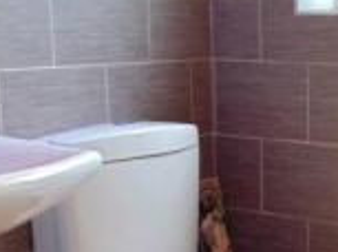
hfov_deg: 22.8
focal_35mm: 84
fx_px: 818
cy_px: 251
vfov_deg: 17.1
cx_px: 299
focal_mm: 4
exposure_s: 1/30
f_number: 3.1
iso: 320
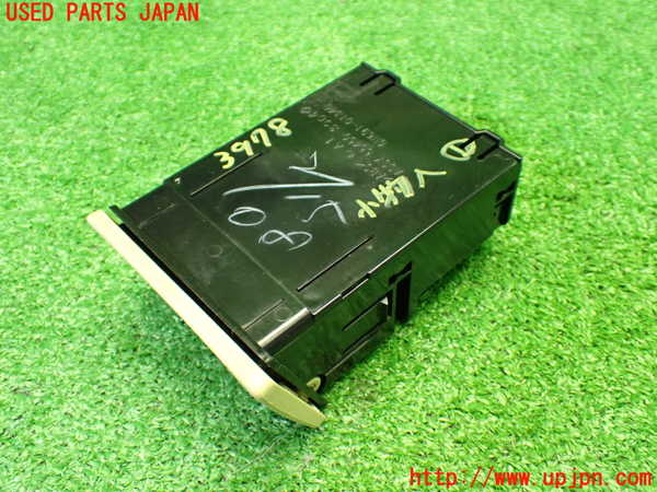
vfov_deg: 37.7
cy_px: 246
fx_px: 721
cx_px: 328
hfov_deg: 49.0
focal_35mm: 38
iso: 800
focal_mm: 6.83
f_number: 2.7
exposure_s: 1/50
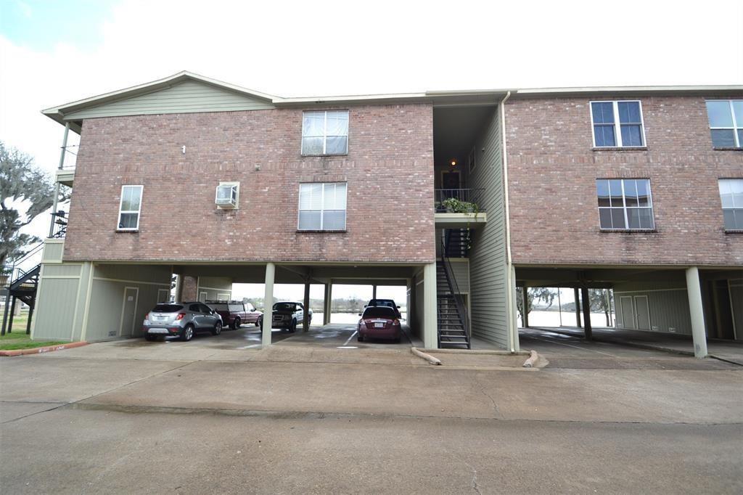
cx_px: 372
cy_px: 248
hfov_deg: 100.4
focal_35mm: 15
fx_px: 309
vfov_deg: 77.3
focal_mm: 10
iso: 100
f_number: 6.3
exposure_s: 1/160
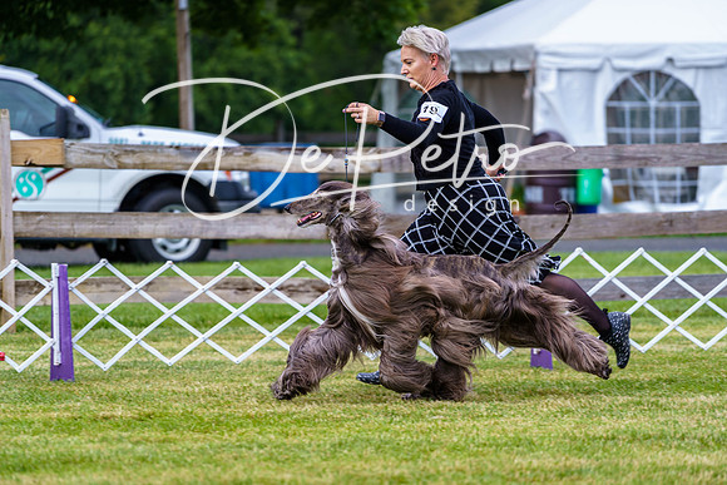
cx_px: 364
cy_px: 242
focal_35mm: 200
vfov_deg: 6.9
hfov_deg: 10.3
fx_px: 4040
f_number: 4
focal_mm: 200
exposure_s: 1/500
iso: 250
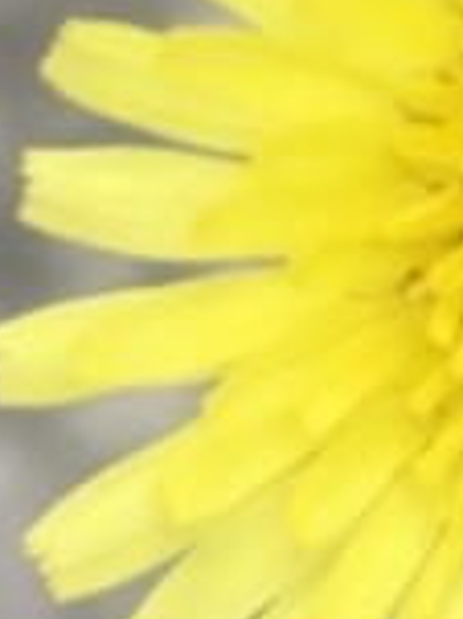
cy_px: 221
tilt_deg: -45.6
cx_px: 852
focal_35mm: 197
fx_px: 3518
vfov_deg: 10.0
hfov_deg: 7.3
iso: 40
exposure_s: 1/120
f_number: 2.2
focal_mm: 4.15
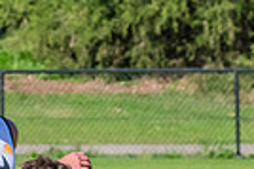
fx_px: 9323
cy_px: 363
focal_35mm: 1323
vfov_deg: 1.0
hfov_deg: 1.6
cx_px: 122
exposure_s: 1/1600
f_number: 14
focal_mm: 240
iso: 1600
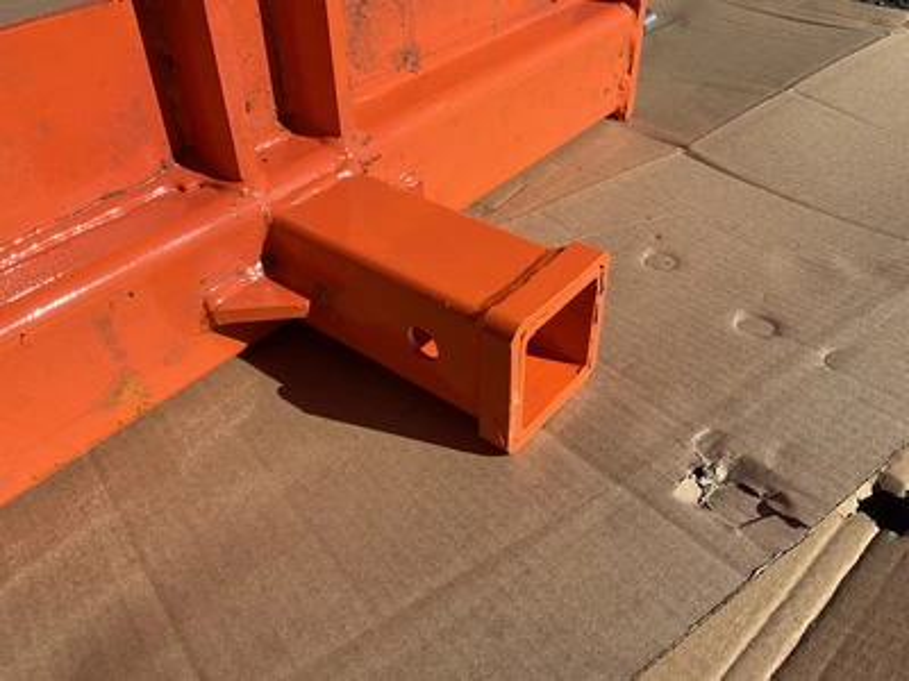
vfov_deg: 48.2
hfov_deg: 61.7
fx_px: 762
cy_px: 340
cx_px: 454
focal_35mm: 29
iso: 25
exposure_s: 1/2538
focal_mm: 3
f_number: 1.8
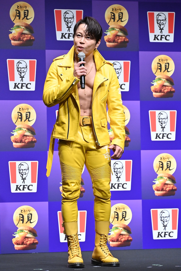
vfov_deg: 9.8
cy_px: 136
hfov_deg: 6.5
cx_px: 90
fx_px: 1584
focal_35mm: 210
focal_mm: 210
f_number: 9
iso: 6400
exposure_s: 1/640
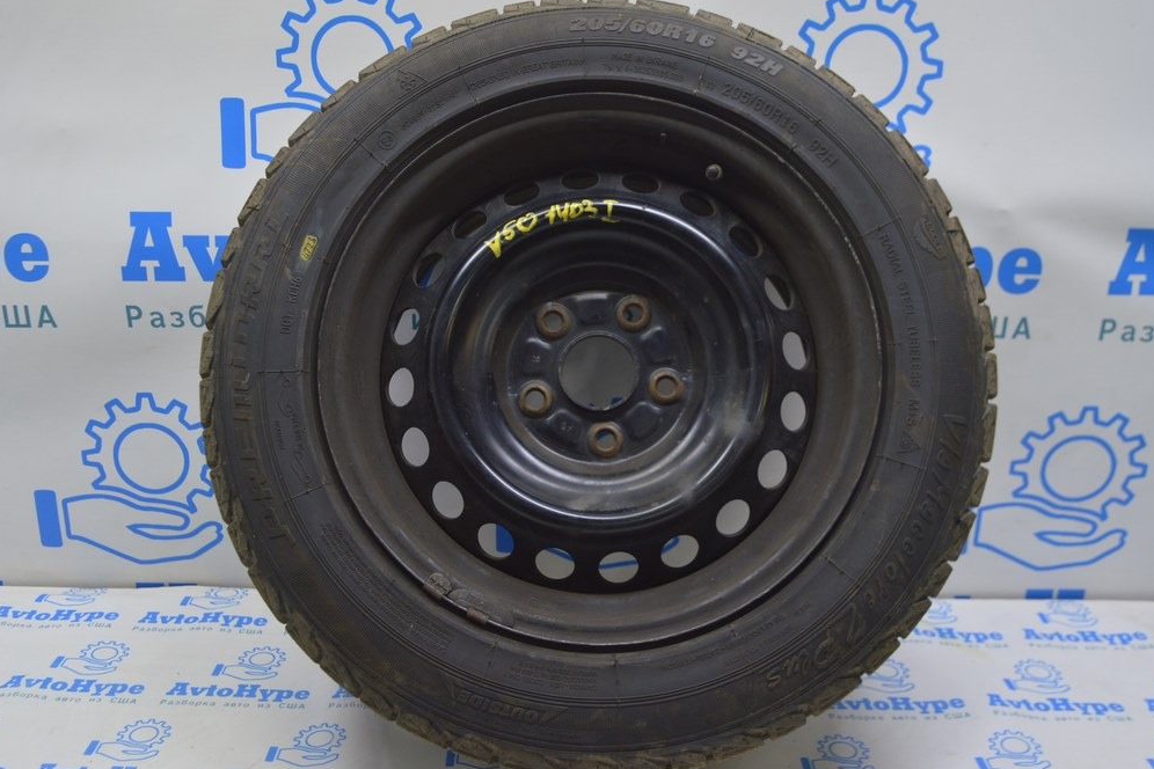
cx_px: 568
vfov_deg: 35.9
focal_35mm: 37
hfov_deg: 51.9
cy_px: 377
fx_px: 1186
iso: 400
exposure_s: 1/20
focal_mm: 24
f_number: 5.6
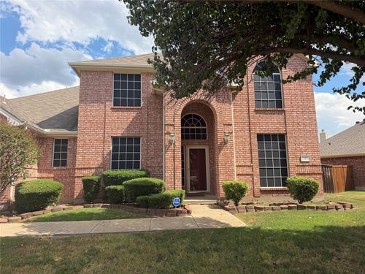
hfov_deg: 71.6
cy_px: 137
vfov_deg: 56.8
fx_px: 253
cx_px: 182
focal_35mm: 24
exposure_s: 1/2907
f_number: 1.78
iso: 80
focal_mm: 6.76
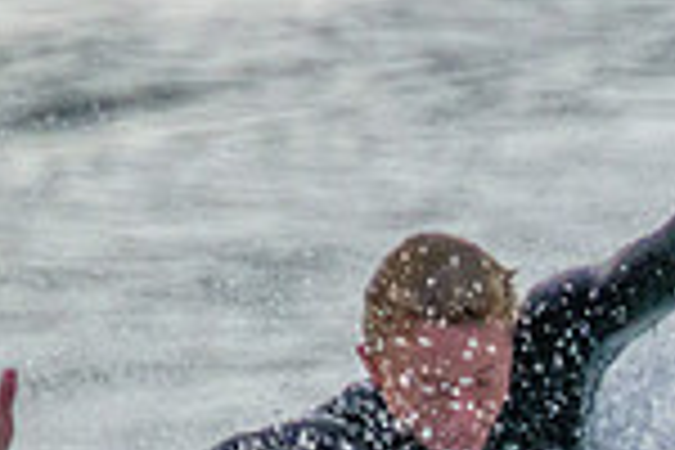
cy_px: 1169
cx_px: 1655
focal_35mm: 4202
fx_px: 78781
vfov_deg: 0.3
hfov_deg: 0.5
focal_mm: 800
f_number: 11
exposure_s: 1/2000
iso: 5600
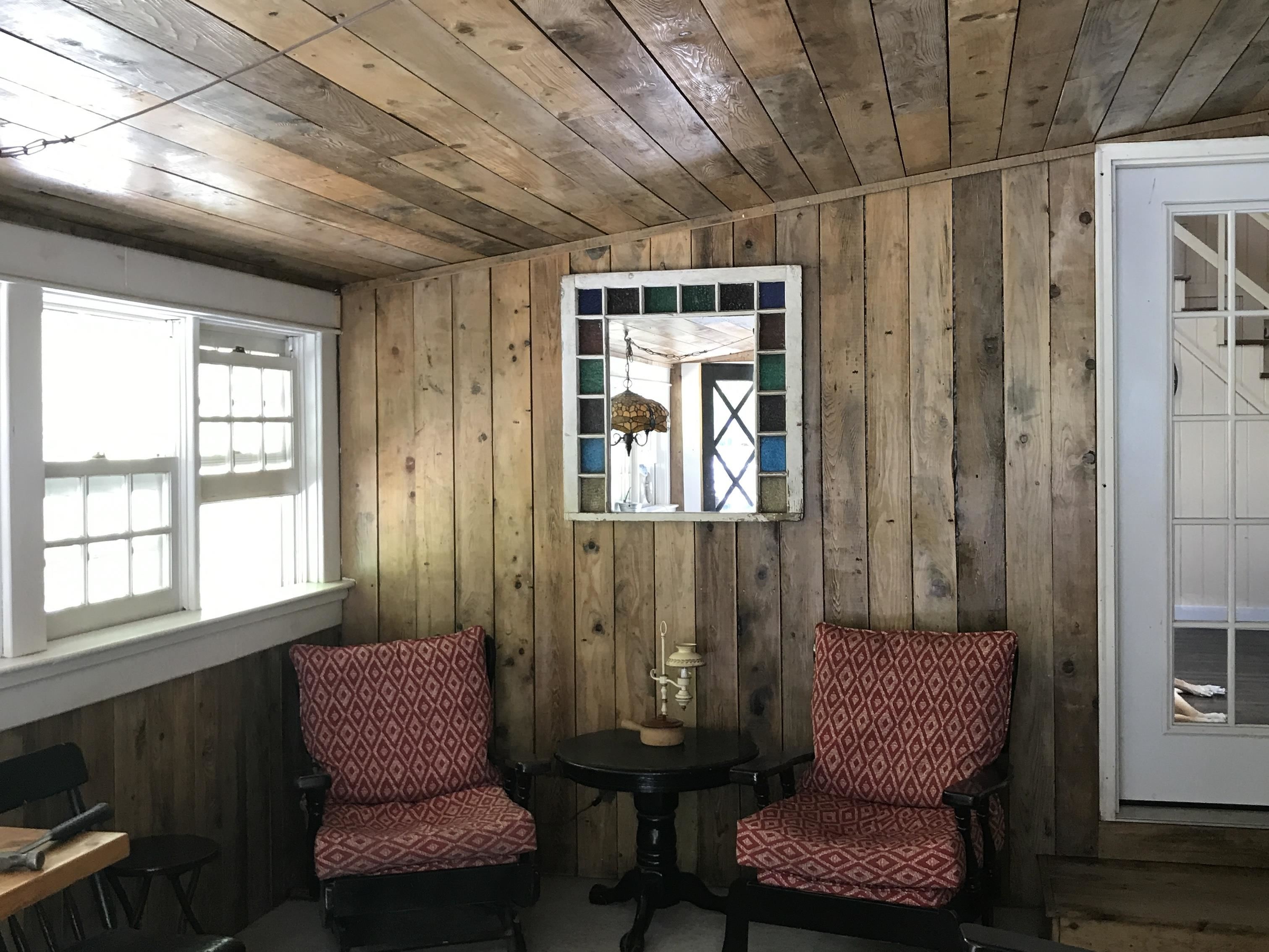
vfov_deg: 49.8
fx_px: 1027
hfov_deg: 63.4
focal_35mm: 28
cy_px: 476
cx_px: 634
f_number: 1.8
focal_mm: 3.99
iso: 40
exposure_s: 1/24
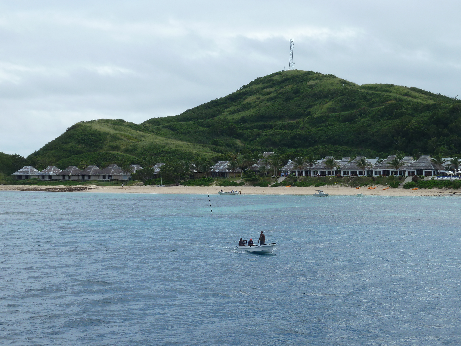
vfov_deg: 17.8
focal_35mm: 83
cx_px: 230
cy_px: 173
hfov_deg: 23.6
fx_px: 1105
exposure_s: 1/400
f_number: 5
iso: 80
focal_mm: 13.7
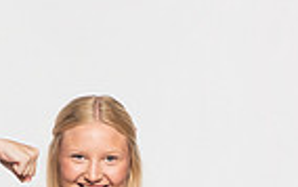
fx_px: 1520
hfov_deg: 11.2
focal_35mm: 187
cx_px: 88
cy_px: 433
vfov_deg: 6.7
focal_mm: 58
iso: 500
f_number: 6.3
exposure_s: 1/200
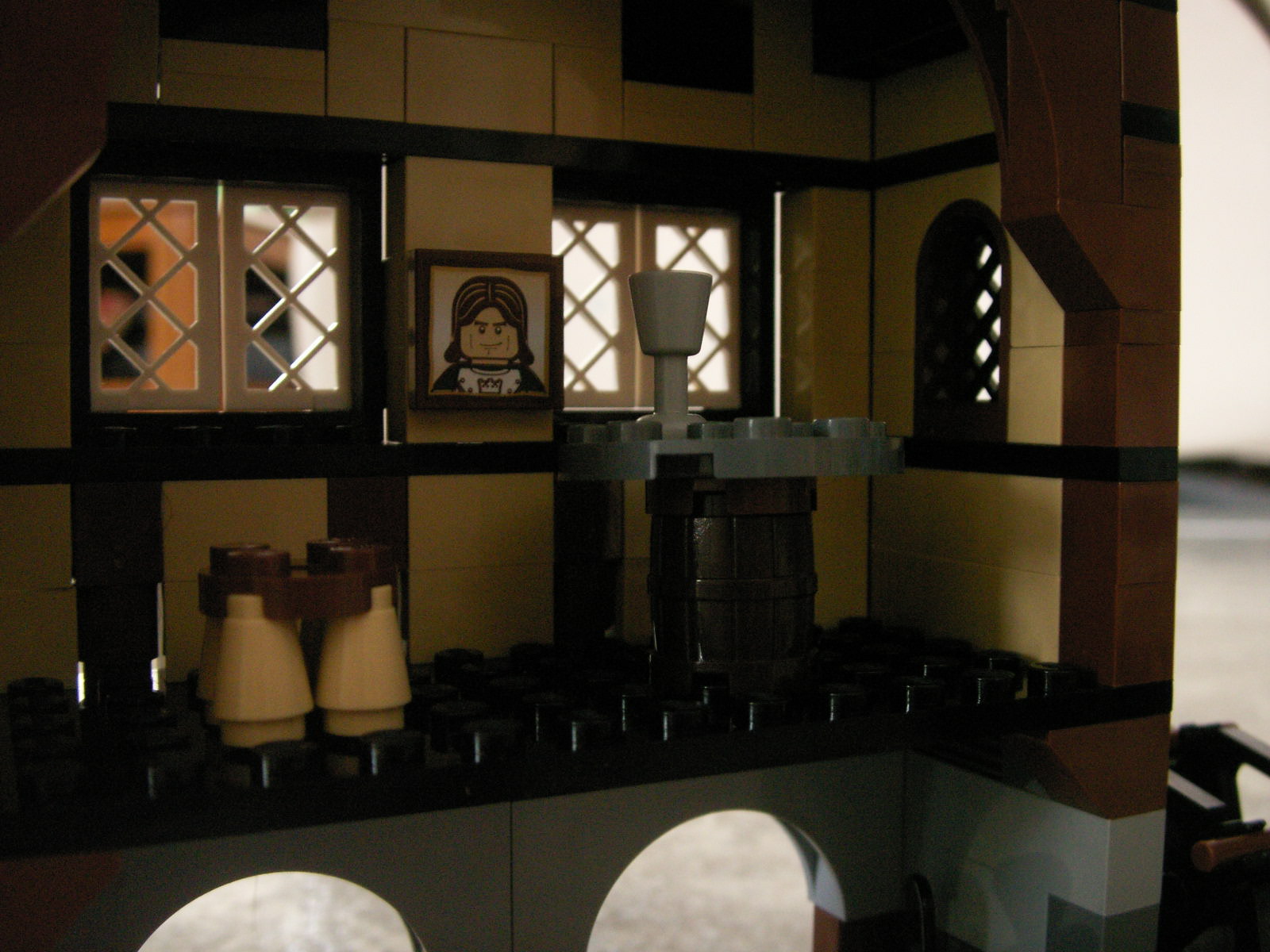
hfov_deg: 50.1
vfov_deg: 38.7
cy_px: 476
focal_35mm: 37
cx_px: 635
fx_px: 1357
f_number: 3.5
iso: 160
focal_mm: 7.7
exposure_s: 1
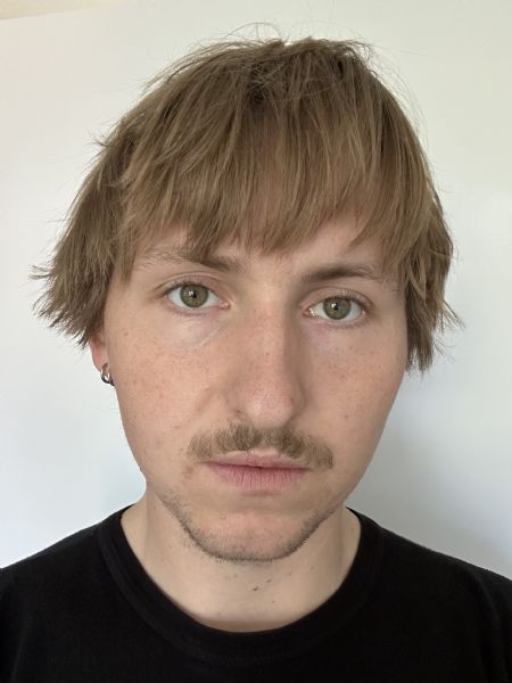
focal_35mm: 30
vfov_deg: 60.0
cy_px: 342
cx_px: 256
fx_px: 592
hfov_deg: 46.8
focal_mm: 2.69
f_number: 1.9
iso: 200
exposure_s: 1/60
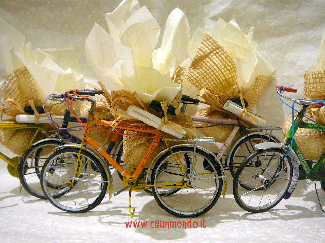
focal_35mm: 35
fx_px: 329
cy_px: 122
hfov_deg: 52.6
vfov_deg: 40.7
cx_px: 162
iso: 200
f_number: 2.8
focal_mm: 5.2
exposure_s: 1/30
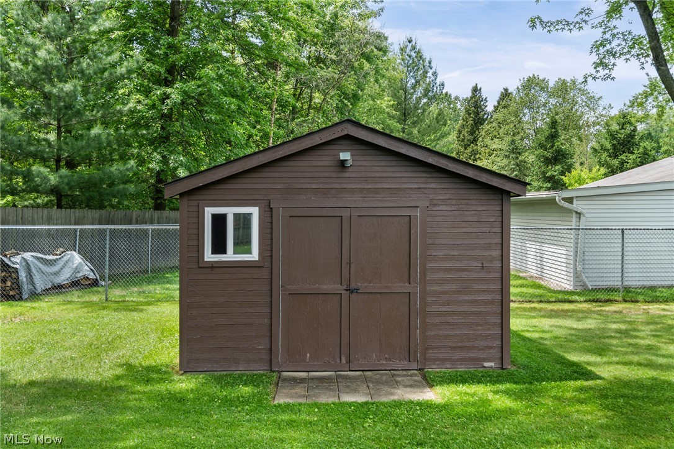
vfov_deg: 39.9
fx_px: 618
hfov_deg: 57.2
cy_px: 224
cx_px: 337
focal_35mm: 33
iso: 250
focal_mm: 22
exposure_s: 1/25
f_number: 9
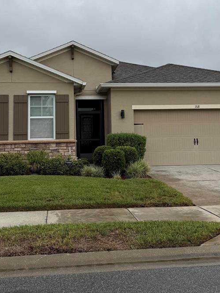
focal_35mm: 43
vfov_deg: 43.3
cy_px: 101
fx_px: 365
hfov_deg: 33.6
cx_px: 107
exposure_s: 1/3145
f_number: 1.78
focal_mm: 6.76
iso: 80
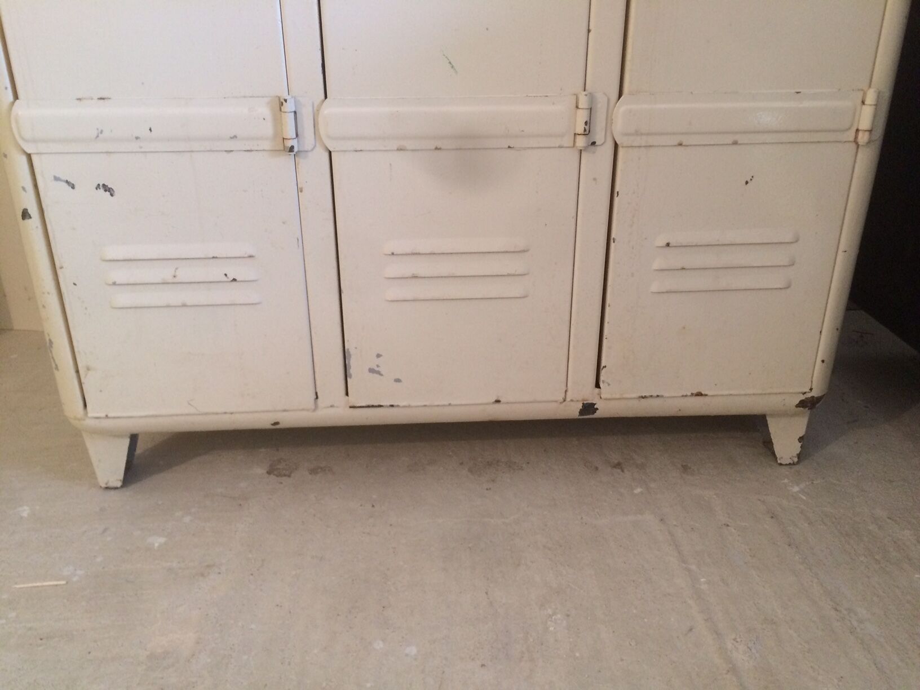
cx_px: 460
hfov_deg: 61.7
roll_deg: +0.0
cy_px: 345
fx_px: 771
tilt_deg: -24.9
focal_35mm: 29
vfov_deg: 48.2
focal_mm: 4.15
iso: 250
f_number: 2.2
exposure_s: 1/33
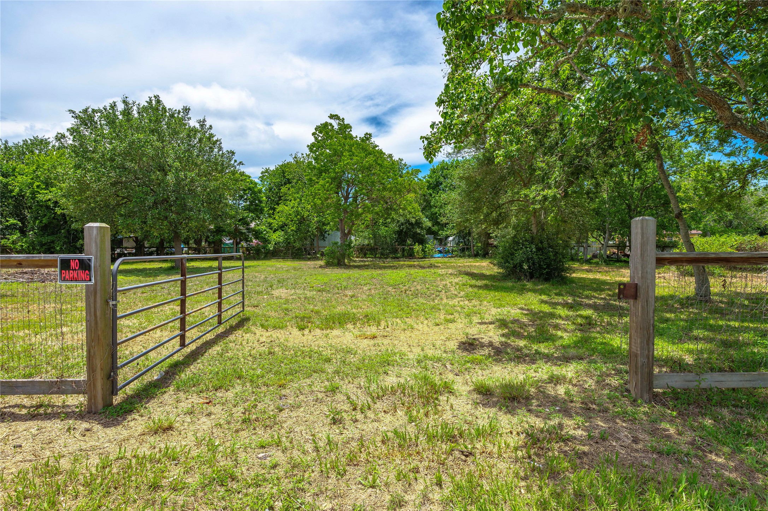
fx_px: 384
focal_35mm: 18
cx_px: 384
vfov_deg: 67.3
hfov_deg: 90.0
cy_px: 256
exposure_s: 1/200
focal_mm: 18
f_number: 11
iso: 125
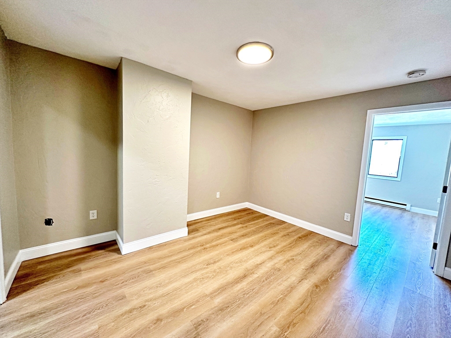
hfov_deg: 102.1
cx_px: 226
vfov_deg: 85.7
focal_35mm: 14
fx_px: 182
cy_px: 169
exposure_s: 1/60
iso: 200
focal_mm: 2.22
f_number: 2.2
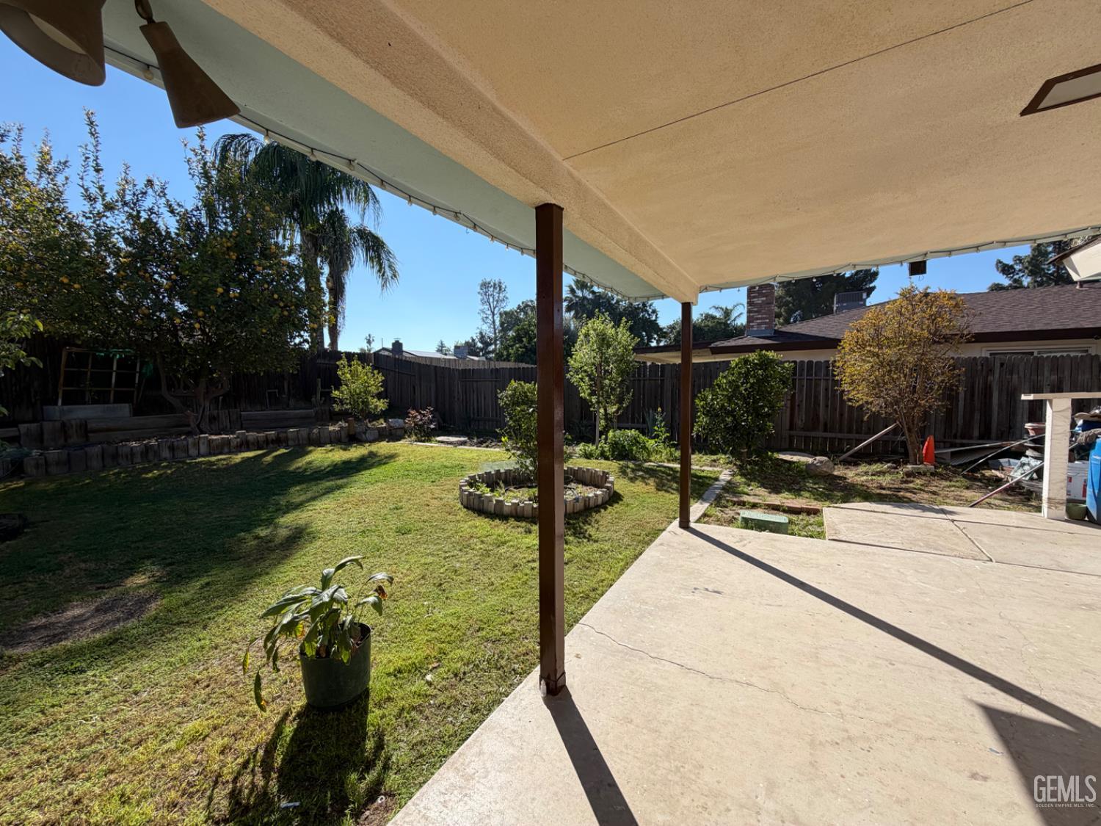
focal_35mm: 14
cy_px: 413
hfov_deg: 102.1
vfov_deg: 85.7
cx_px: 550
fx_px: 445
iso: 25
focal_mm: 2.22
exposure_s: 1/809
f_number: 2.2
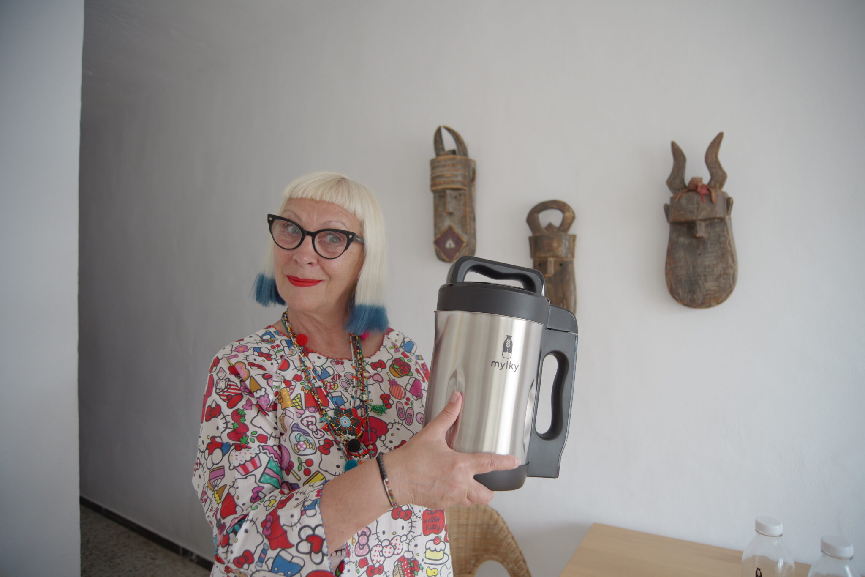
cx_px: 432
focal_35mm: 20
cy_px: 288
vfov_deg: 61.9
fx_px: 480
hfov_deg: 84.0
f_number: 2.8
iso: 640
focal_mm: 20
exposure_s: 1/200
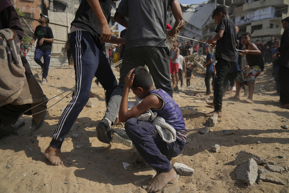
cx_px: 144
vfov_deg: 53.1
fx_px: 193
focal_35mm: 24
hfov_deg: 73.7
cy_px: 96
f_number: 4
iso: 160
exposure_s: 1/3200
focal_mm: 24
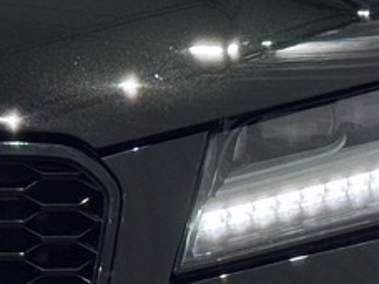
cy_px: 76
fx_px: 3317
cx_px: -379
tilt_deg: -6.9
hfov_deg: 6.4
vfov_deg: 4.9
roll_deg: +0.1
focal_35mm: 303
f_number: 1.78
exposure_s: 1/124
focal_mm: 6.76
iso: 50
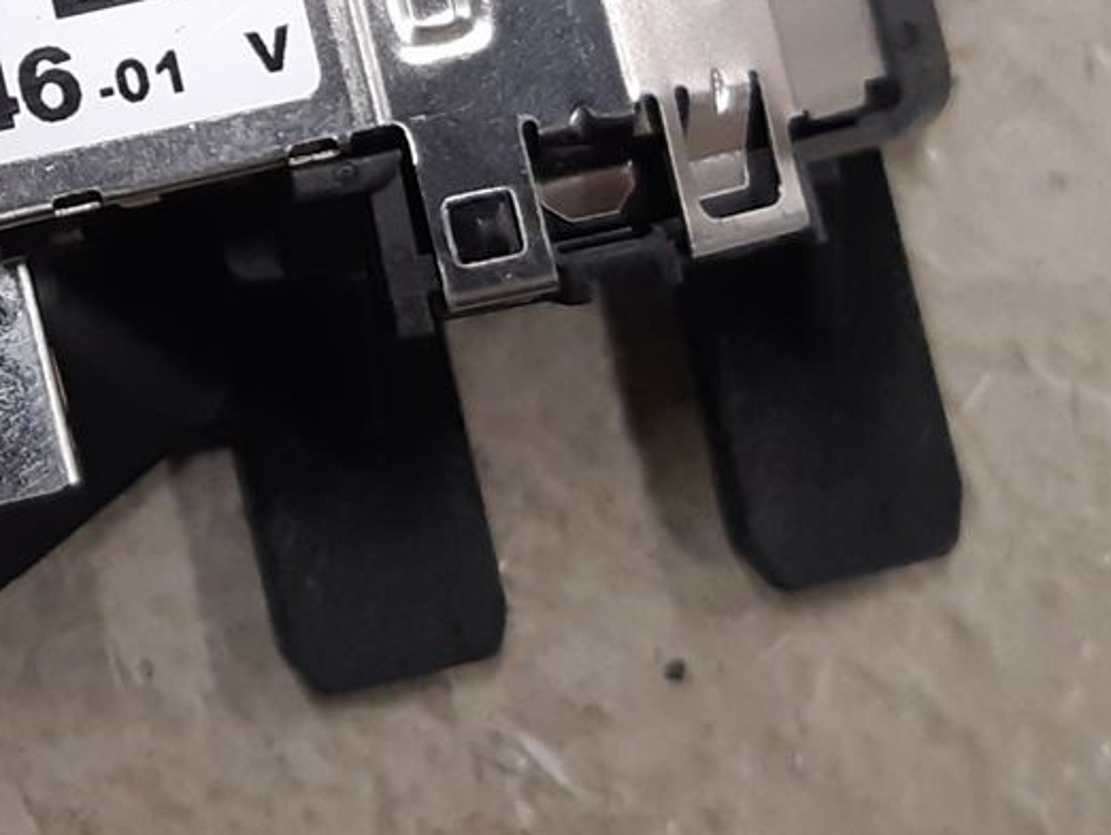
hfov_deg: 17.9
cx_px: -355
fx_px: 3275
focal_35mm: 102
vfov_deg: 14.2
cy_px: -43
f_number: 1.7
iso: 160
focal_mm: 3.93
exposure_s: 1/50
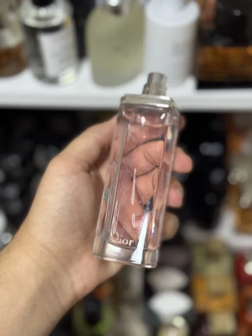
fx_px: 466
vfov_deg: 39.6
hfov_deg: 30.3
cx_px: 126
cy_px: 168
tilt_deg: -49.8
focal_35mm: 48
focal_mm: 6.76
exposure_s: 1/50
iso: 200
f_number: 1.78
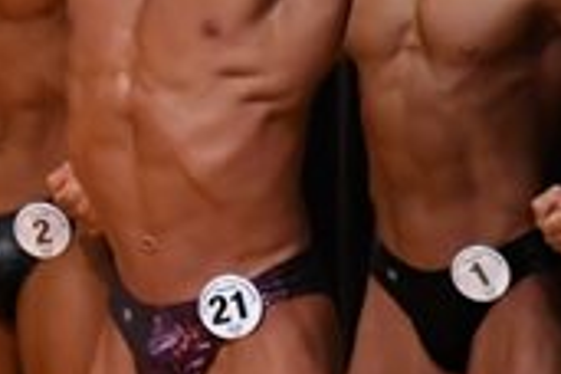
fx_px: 19119
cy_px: 315
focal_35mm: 1227
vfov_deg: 1.1
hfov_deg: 1.7
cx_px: -287
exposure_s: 1/400
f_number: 5.6
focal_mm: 180
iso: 4000
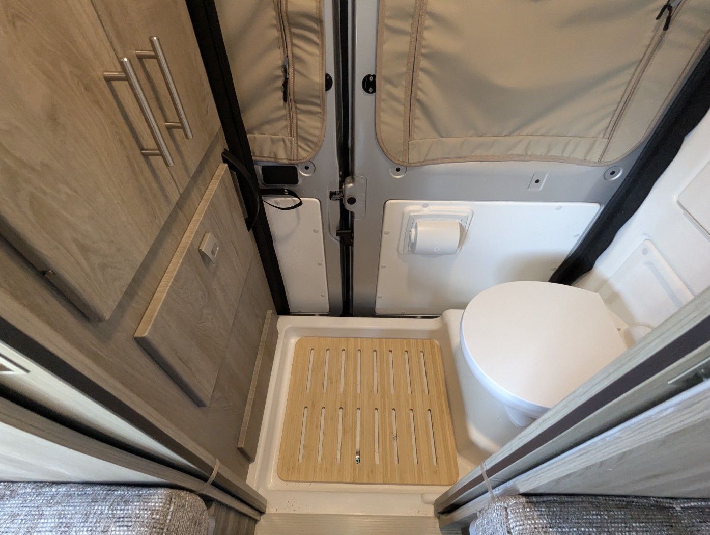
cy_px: 268
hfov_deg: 94.4
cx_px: 355
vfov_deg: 78.2
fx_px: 329
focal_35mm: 16
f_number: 2.2
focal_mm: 2.35
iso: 459
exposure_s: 1/76.1
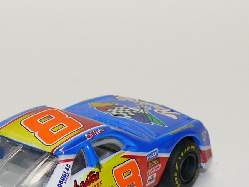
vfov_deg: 7.4
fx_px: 1439
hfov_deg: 9.9
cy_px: 148
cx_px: 70
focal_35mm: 200
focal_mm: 14.2
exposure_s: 1/30
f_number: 4
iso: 100
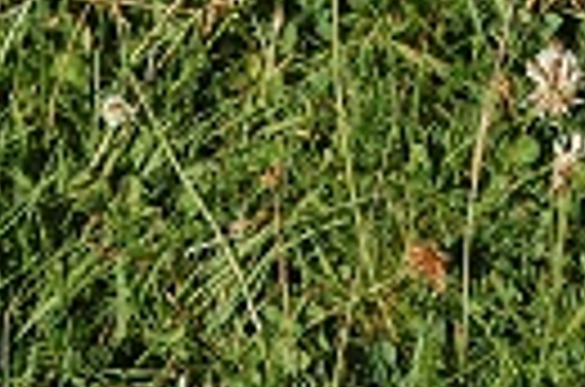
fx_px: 3842
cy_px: 670
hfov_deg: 8.7
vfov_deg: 5.7
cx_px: 279
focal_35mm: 237
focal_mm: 34
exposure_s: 1/320
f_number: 9
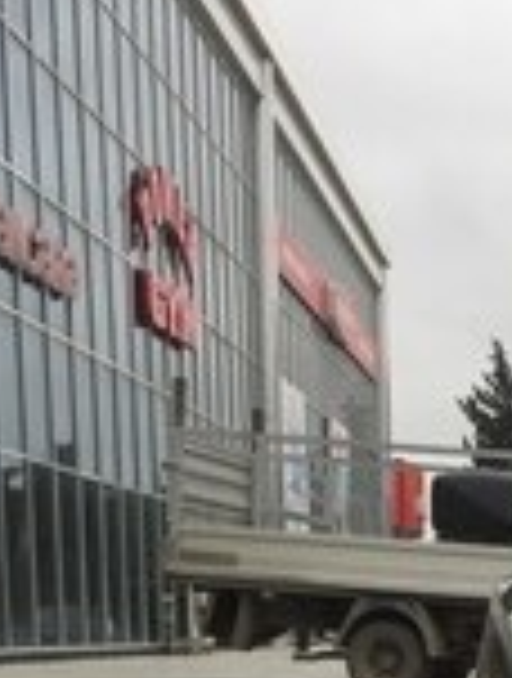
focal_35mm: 95
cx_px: 620
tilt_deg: -6.6
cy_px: 920
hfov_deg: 15.1
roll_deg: +0.8
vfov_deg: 18.9
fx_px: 1866
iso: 32
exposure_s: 1/233
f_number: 2.2
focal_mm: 4.15
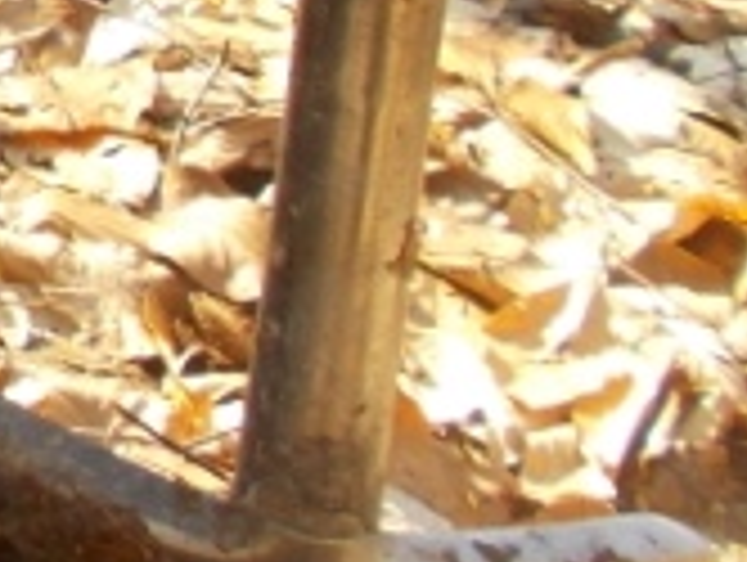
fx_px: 3458
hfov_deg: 10.6
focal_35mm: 160
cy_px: -427
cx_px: -1040
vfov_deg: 8.9
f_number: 3.2
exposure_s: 1/80
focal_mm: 4.6
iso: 80
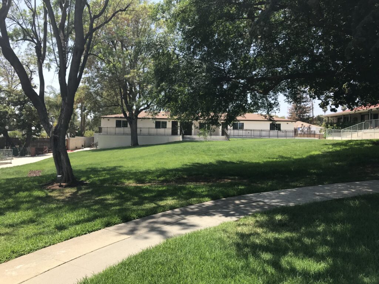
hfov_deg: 63.4
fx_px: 307
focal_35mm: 28
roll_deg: -1.1
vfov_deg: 49.7
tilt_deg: -1.1
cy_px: 142
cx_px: 190
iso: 20
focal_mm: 3.99
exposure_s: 1/1076
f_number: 1.8
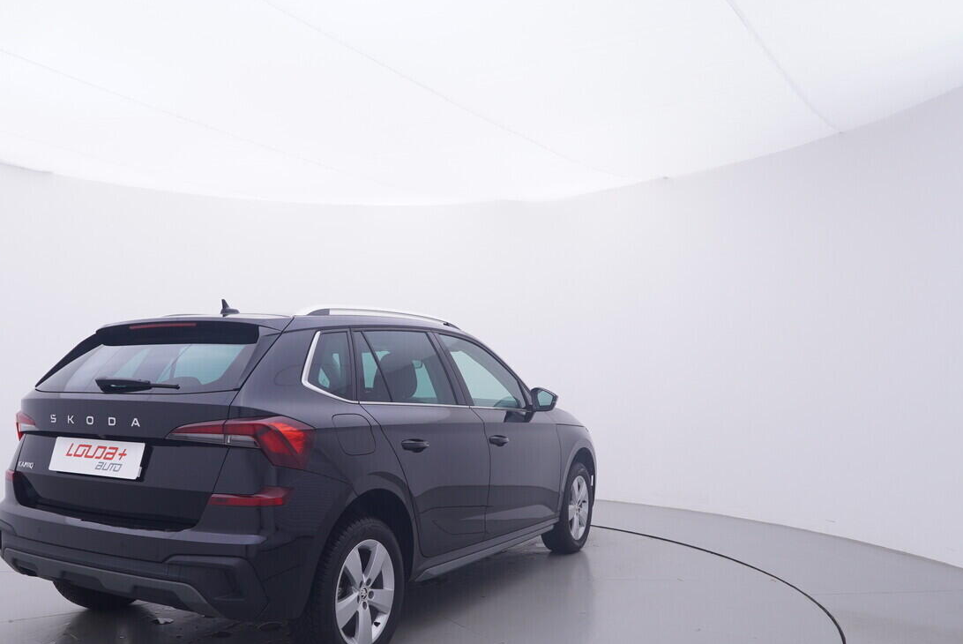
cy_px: 421
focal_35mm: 30
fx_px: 794
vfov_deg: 43.6
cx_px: 367
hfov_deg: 61.7
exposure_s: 1/80
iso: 200
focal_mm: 15
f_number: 5
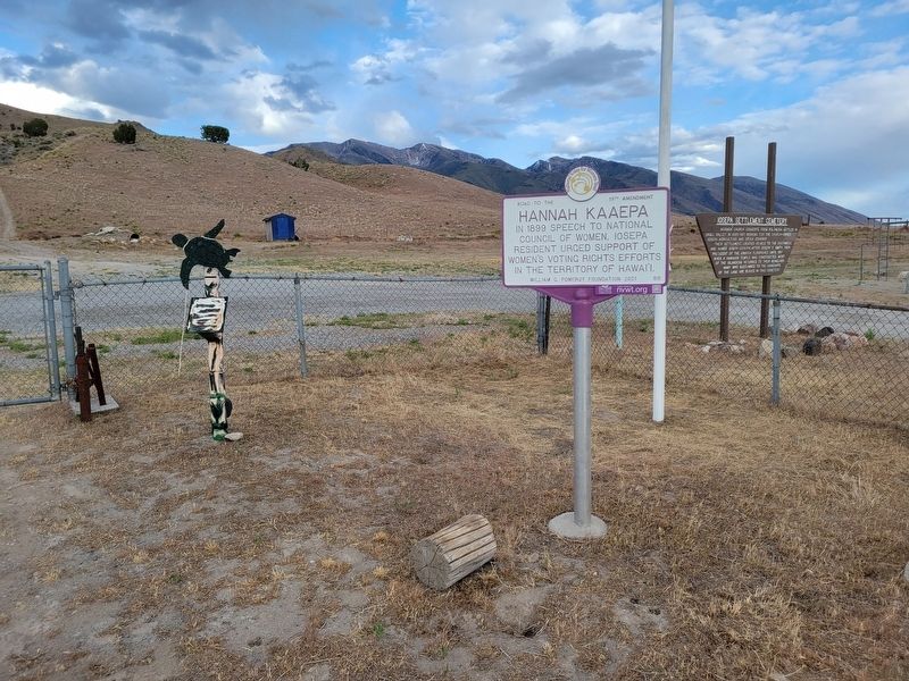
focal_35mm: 26
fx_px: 683
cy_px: 340
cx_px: 454
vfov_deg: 53.1
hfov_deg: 67.3
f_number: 1.8
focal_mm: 5.4
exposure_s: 1/765
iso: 40
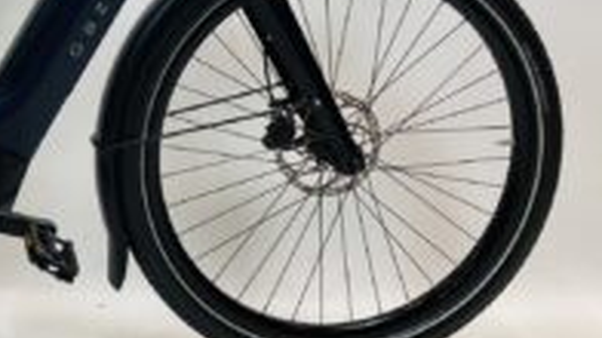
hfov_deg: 29.7
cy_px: -65
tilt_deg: -5.7
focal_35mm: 65
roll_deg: -0.7
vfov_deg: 17.6
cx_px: -31
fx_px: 1037
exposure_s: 1/100
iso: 50
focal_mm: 4.25
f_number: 1.8
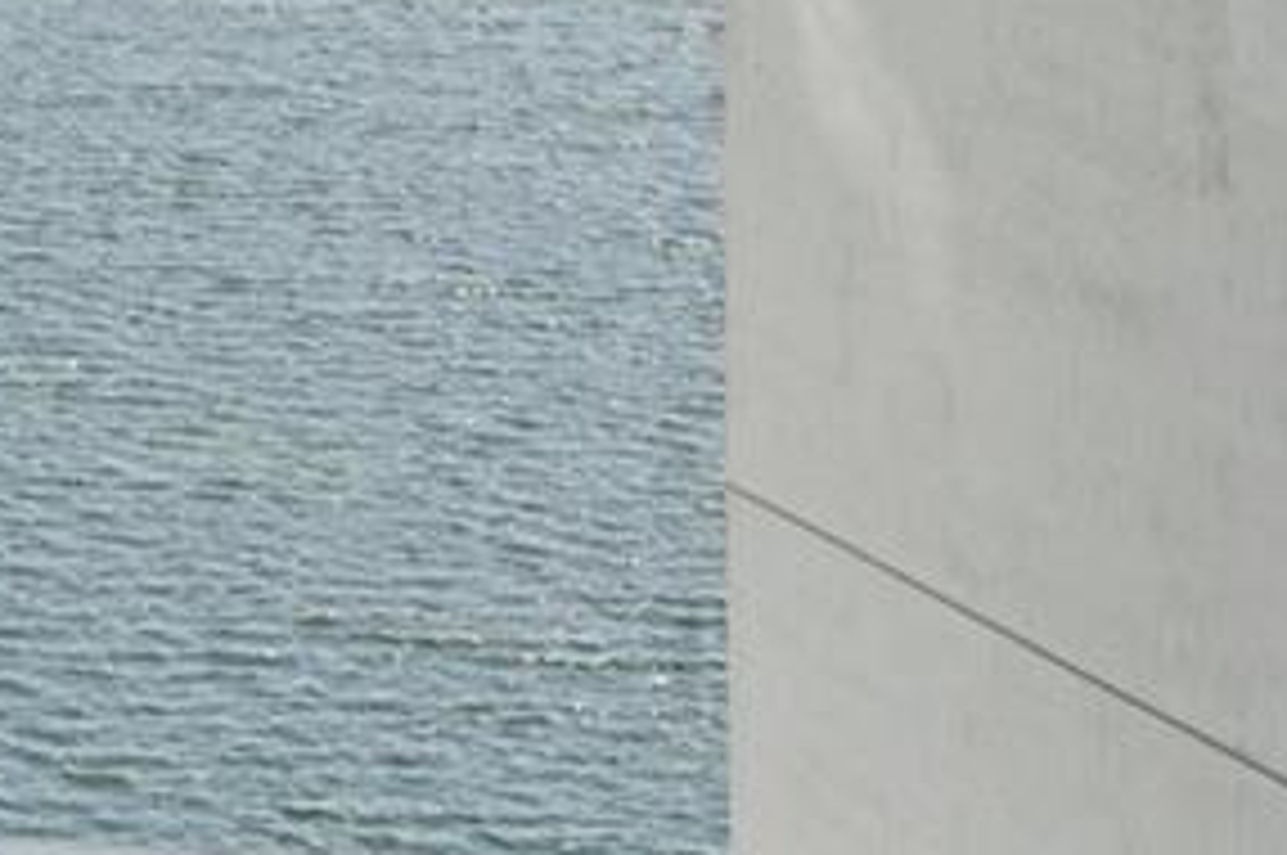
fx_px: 5999
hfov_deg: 12.0
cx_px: -140
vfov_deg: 7.7
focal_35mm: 168
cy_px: -958
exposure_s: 1/1600
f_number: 5.6
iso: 250
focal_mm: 20
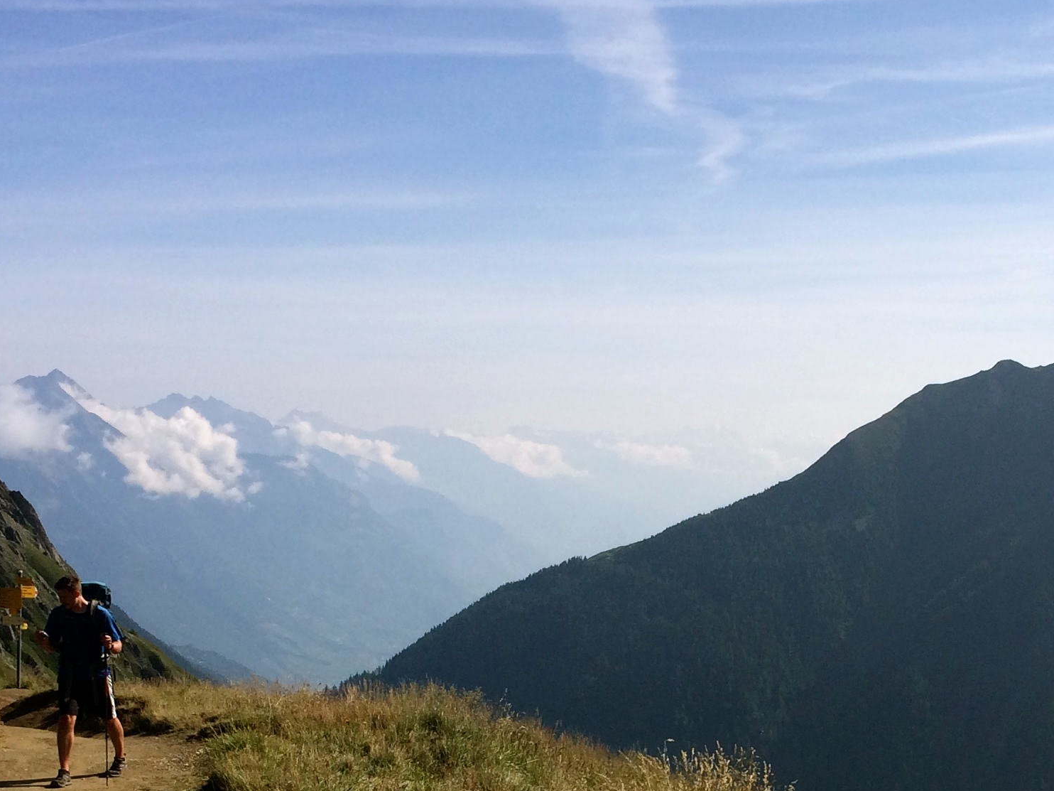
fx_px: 2010
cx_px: 690
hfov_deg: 29.2
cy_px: 777
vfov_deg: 21.5
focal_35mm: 66
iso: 32
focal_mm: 4.12
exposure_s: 1/2933
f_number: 2.2
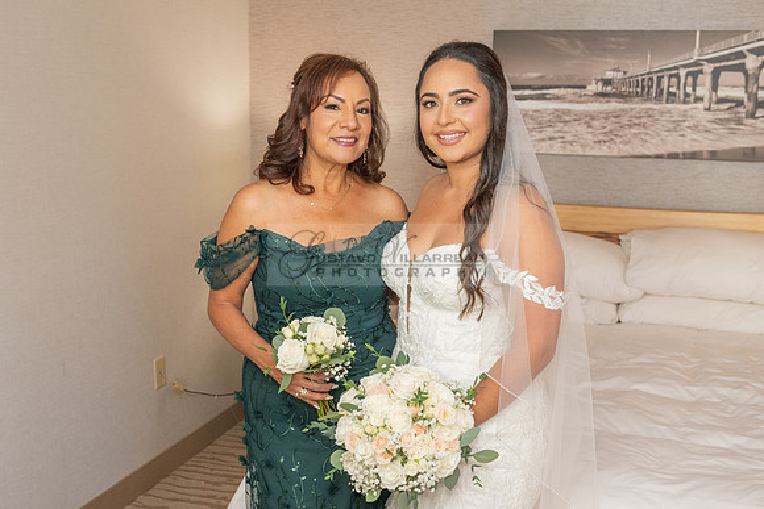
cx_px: 342
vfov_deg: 28.1
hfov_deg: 41.1
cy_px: 273
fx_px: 1016
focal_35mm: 48
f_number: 4.5
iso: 800
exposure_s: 1/160
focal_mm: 42
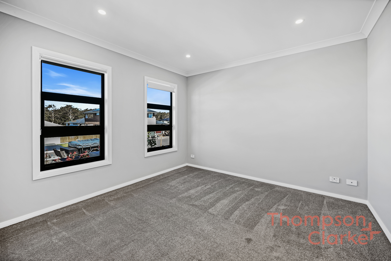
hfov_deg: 104.2
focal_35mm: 14
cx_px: 196
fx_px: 152
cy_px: 130
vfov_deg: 81.3
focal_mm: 14
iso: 100
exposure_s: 1/6
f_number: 4
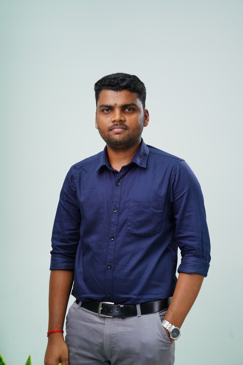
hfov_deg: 22.3
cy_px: 182
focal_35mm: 61
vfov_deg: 32.9
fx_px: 617
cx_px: 122
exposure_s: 1/200
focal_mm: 61
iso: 100
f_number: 6.3
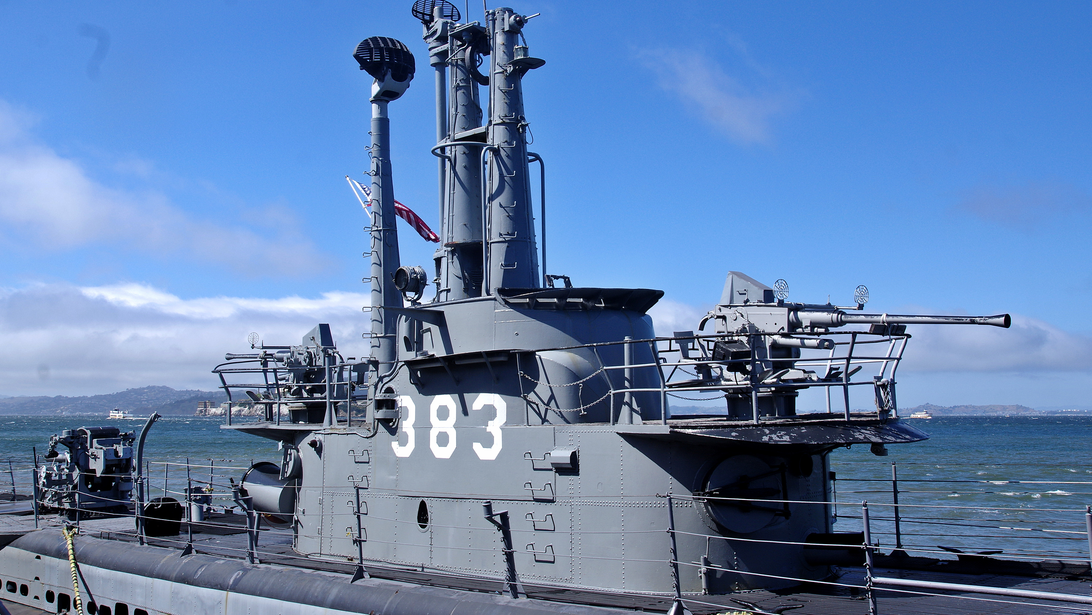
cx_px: 551
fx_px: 1014
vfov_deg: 33.7
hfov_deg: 56.6
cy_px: 277
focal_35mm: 35
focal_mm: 21.9
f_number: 8
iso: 200
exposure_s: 1/250
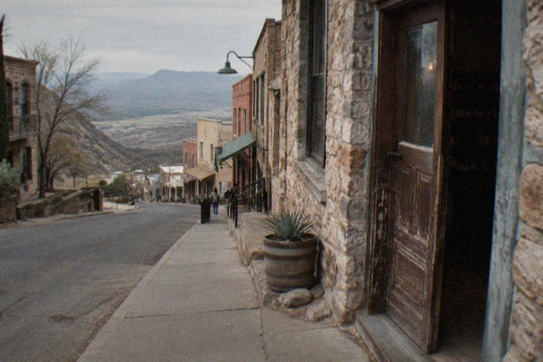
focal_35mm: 24
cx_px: 272
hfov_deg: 73.8
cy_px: 181
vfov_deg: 53.1
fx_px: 362
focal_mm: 24
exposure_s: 1/25
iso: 1000
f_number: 9
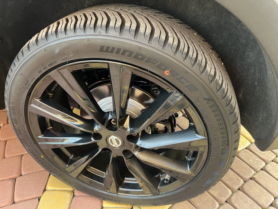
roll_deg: -4.3
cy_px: 104
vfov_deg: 53.1
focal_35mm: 26
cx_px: 139
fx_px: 209
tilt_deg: -39.5
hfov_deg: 67.3
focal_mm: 5.7
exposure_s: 1/60
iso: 200
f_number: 1.5
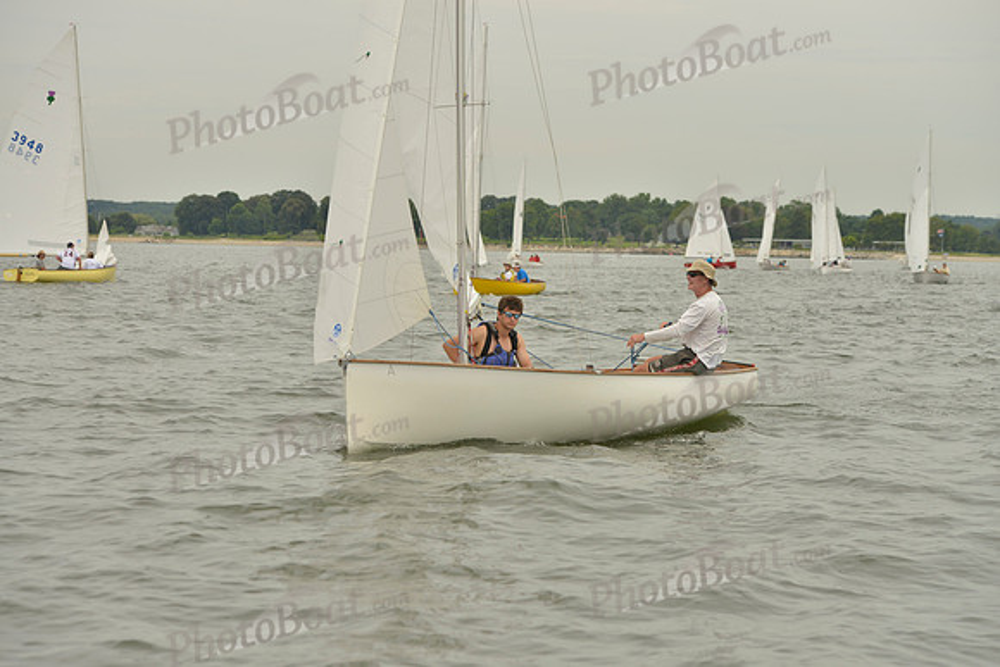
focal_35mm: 86
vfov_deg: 15.9
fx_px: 2389
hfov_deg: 23.6
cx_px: 500
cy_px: 334
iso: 400
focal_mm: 86
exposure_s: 1/2500
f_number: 6.3
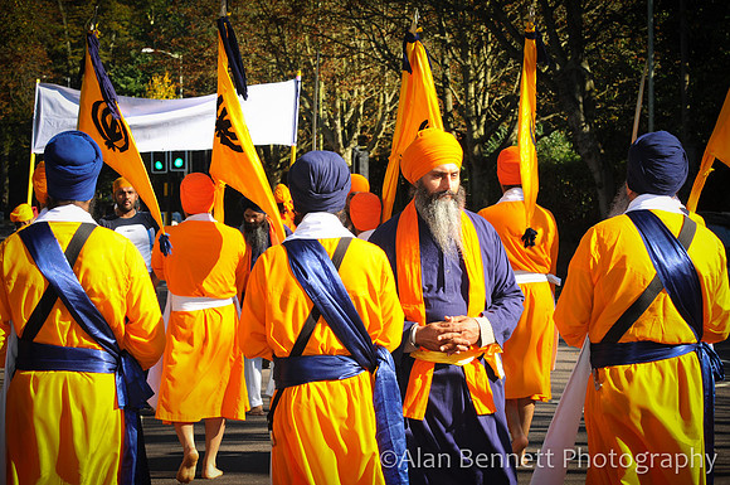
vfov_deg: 13.0
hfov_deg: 19.5
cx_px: 365
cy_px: 242
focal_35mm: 105
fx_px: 2126
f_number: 9
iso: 400
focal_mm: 70
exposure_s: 1/250
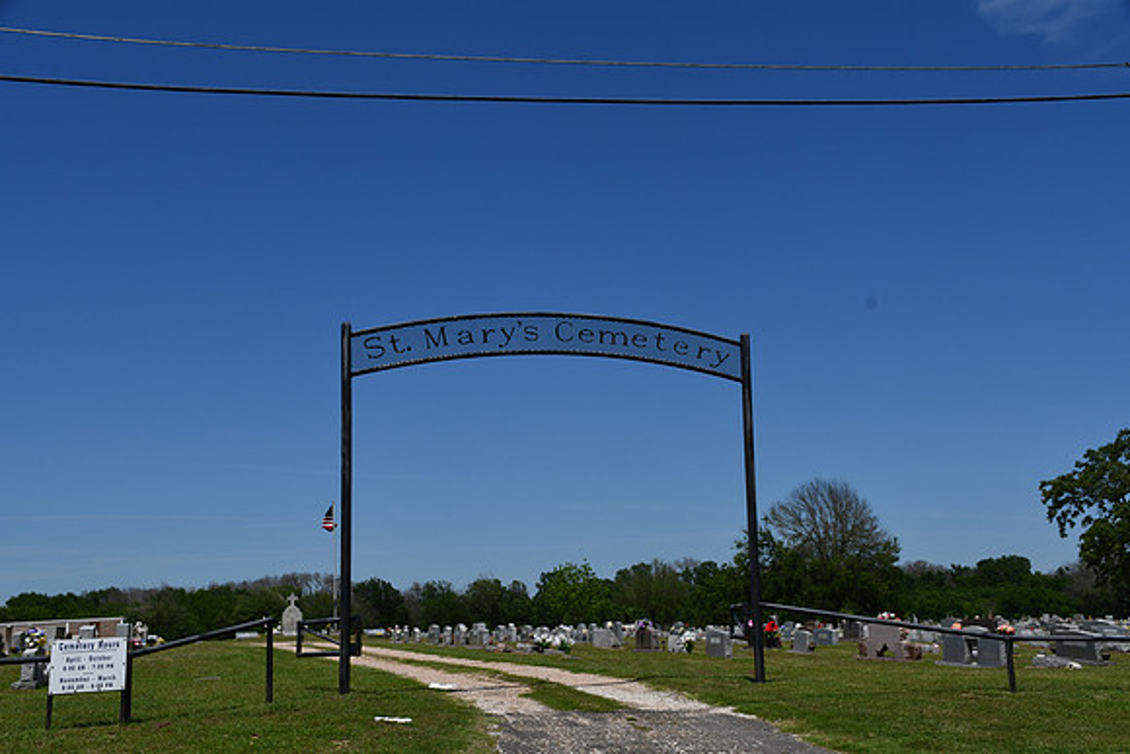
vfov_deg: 31.9
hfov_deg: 46.4
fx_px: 1319
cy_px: 377
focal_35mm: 42
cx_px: 565
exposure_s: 1/500
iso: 100
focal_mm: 28
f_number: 11
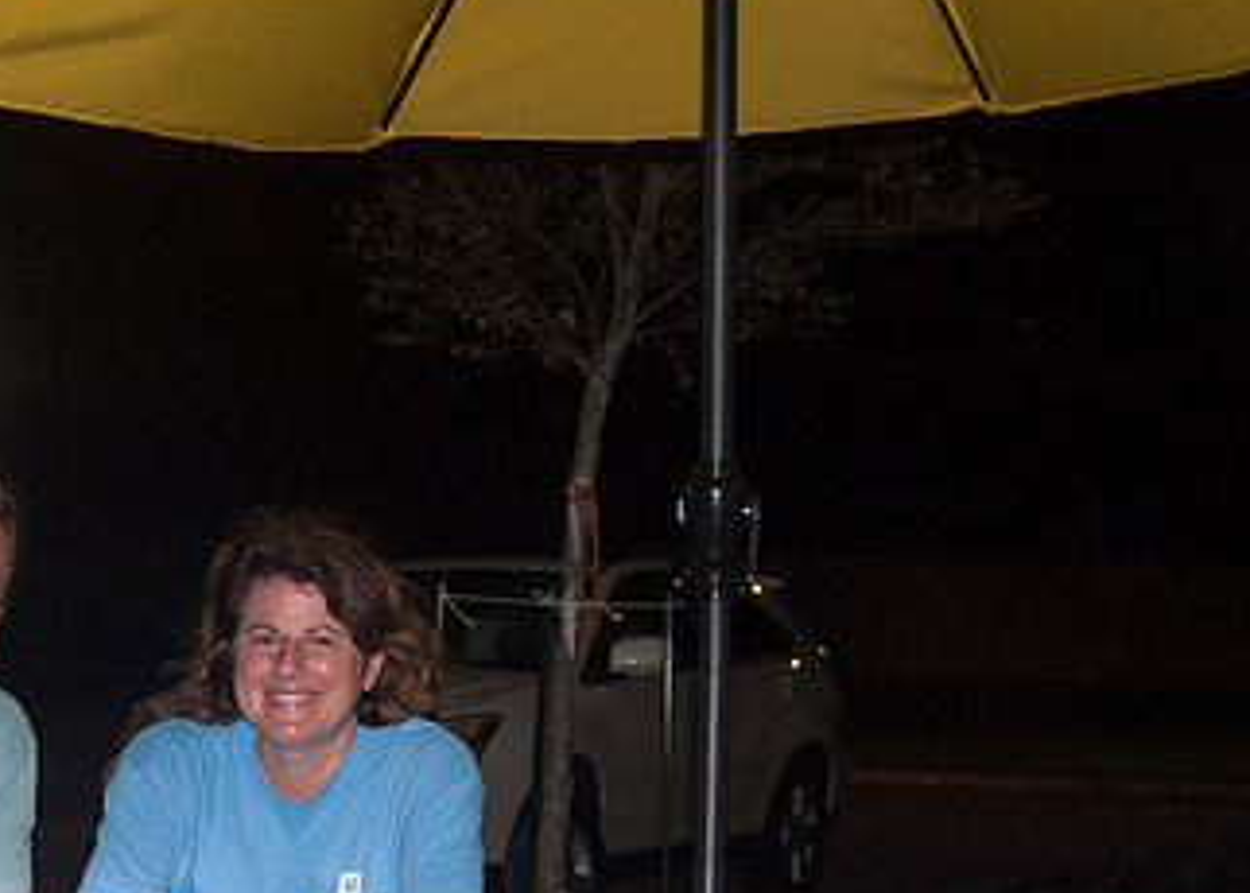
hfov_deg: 26.3
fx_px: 2627
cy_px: 751
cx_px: 277
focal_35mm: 74
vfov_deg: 19.0
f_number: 4
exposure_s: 1/60
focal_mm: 26
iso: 400
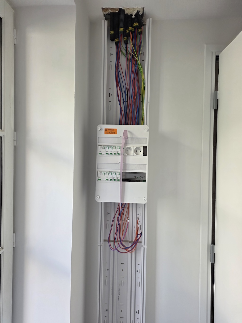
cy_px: 162
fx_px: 214
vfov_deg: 73.9
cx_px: 121
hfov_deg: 58.9
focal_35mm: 23
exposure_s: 1/180
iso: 64
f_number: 1.7
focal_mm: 6.25
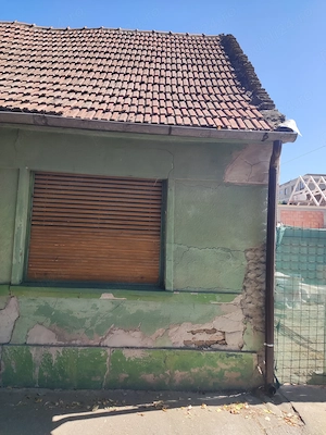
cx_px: 163
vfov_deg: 69.4
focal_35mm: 25
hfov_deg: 54.9
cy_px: 218
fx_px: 314
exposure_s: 1/748
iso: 50
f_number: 1.79
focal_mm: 4.71
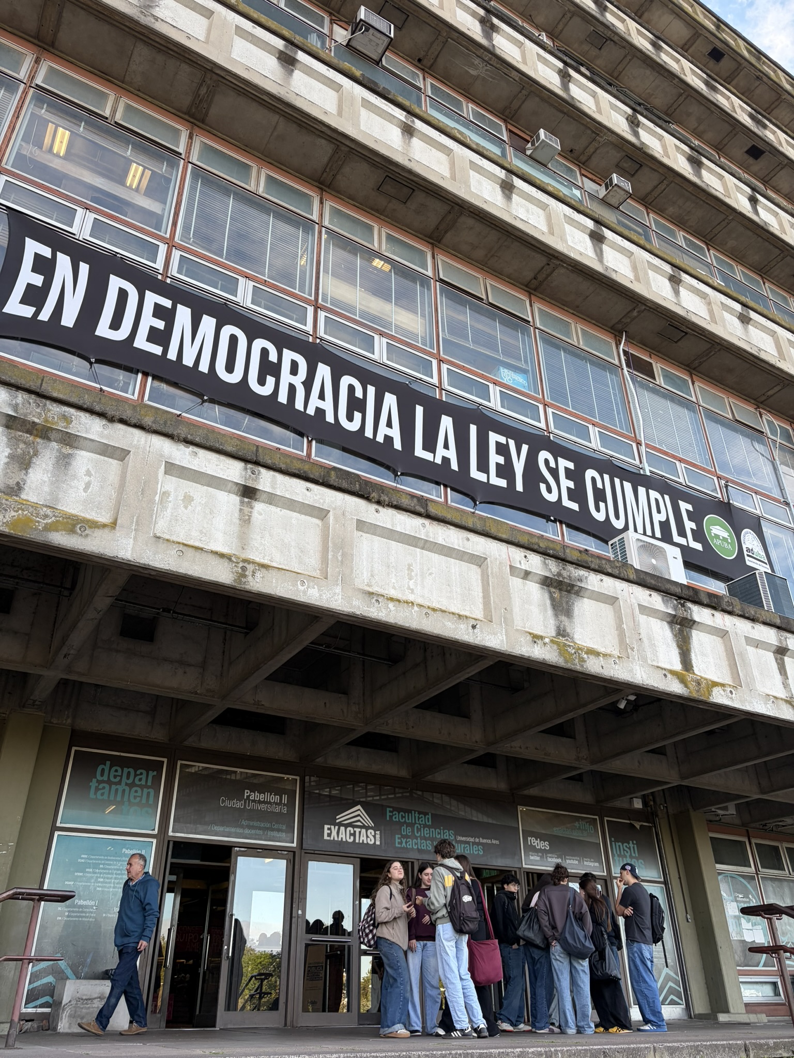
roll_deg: +0.0
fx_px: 795
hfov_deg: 53.1
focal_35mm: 26
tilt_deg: +31.9
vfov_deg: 67.3
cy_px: 529
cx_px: 397
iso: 50
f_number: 1.6
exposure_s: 1/328
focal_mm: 5.96
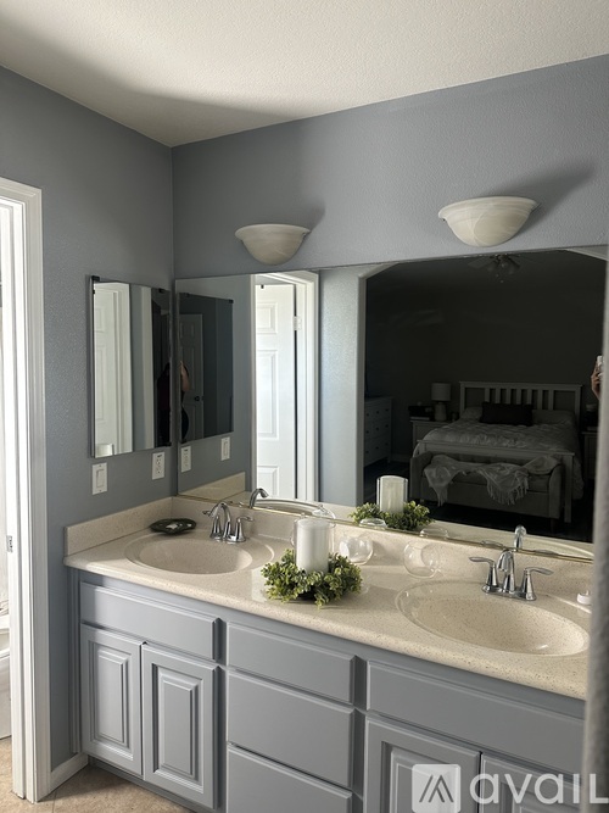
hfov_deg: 56.8
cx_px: 304
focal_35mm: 24
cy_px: 406
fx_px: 563
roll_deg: +1.7
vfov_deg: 71.6
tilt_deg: -2.4
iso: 200
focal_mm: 6.86
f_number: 1.78
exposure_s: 1/121
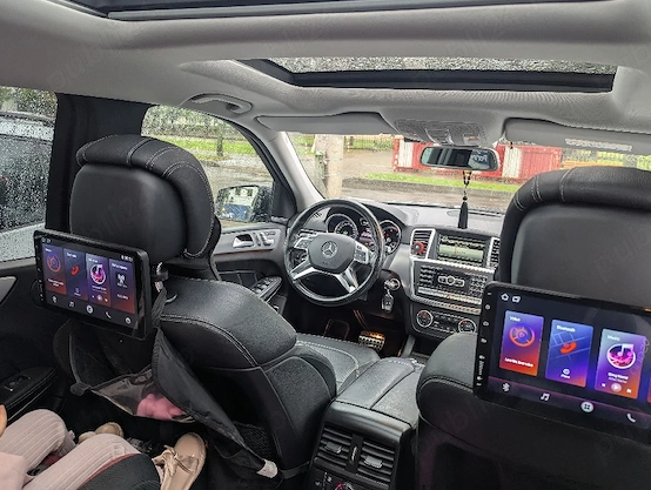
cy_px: 226
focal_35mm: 26
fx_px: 490
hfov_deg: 67.1
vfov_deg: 53.1
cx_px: 349
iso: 58
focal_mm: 6.81
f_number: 1.85
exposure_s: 1/39.8
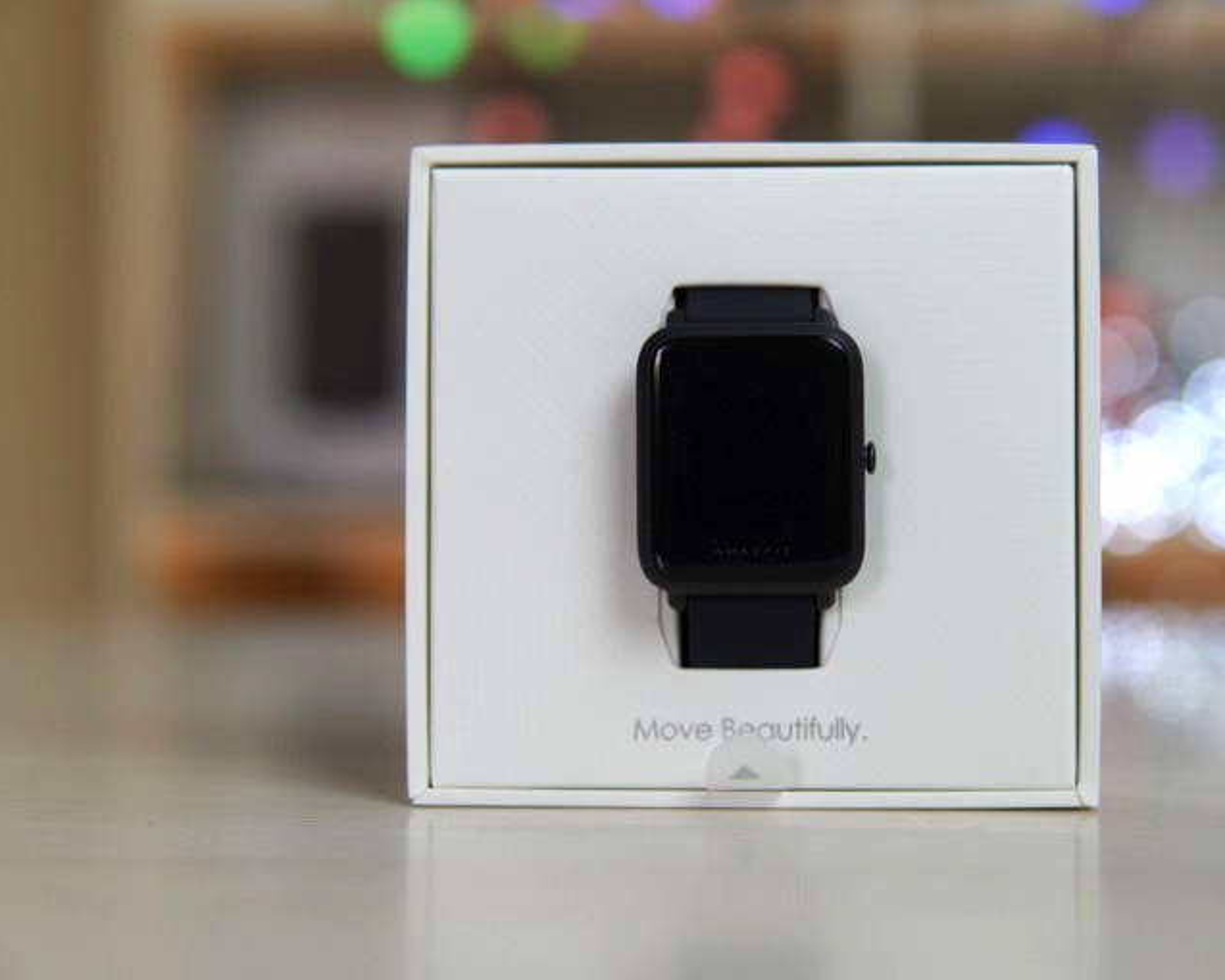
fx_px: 1850
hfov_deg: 36.5
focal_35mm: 51
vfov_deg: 29.7
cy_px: 491
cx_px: 735
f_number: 2
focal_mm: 30
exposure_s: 1/200
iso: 100
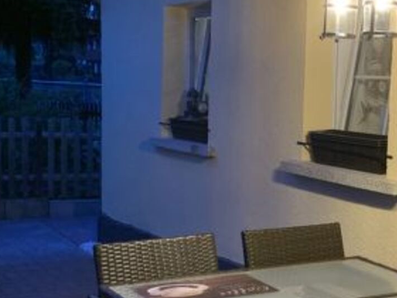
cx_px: 322
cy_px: 174
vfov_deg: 21.0
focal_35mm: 70
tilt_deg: -6.4
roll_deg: -2.0
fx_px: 803
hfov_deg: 27.2
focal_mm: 4.25
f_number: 1.8
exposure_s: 1/60
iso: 250
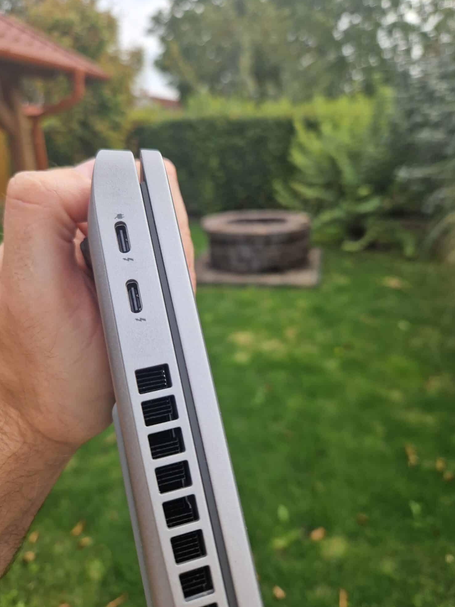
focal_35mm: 24
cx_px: 232
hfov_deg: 56.8
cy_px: 293
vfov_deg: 71.6
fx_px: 421
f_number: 1.8
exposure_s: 1/736
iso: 50
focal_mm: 5.4
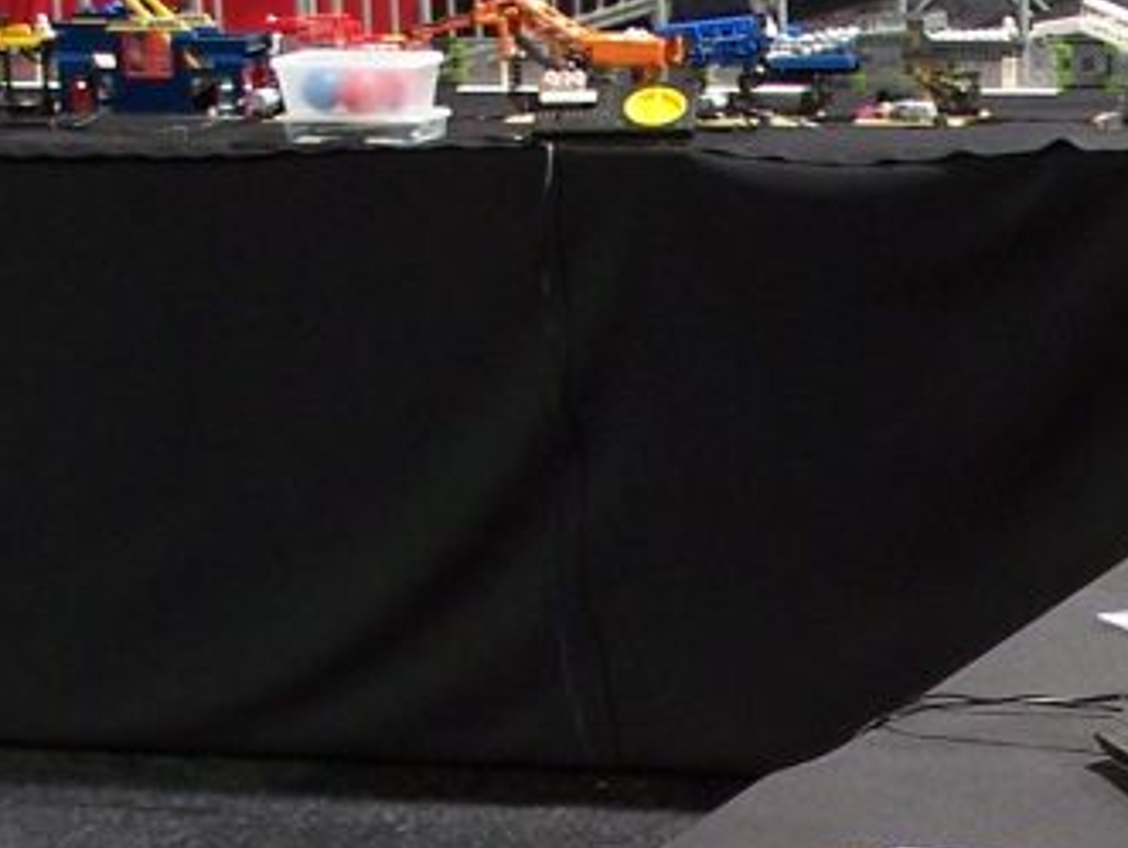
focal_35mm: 173
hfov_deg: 11.3
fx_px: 5644
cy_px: 1131
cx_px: 1193
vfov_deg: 8.5
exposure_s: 1/2
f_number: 3.1
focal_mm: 9.3
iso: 80
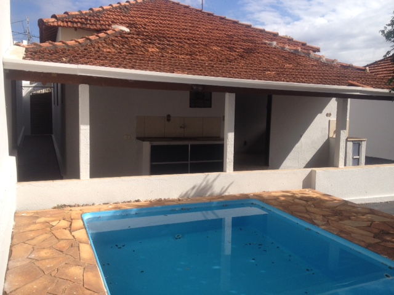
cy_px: 148
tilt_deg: -8.2
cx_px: 197
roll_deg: +1.7
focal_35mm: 35
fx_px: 398
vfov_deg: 40.7
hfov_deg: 52.6
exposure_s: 1/1534
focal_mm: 4.28
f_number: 2.4
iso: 50
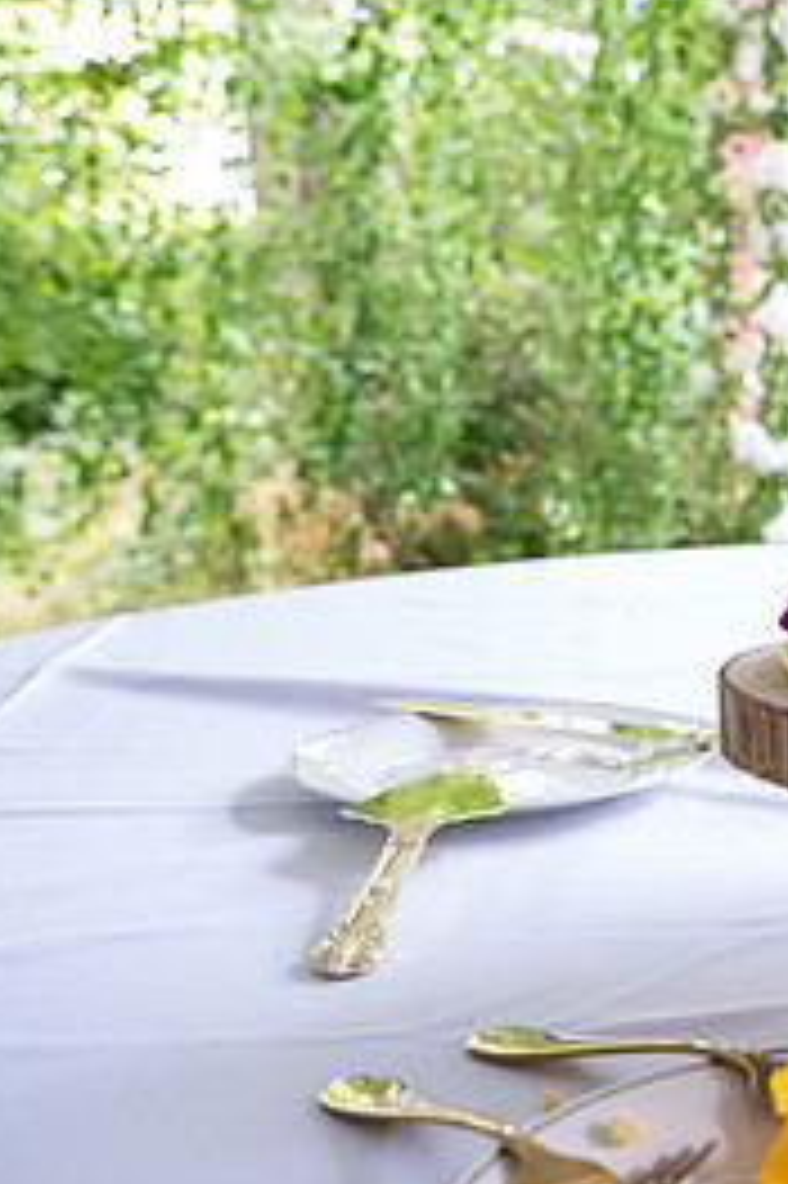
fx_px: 1742
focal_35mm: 53
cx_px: 986
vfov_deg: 37.5
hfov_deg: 23.0
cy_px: 520
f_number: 4
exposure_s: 1/320
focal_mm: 24
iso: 3200
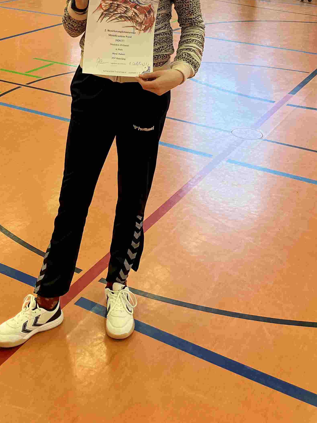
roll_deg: -0.1
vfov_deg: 35.6
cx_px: 120
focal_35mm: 50
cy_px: 29
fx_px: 611
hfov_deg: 29.0
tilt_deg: -11.2
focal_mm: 5.1
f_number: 1.6
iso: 80
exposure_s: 1/100
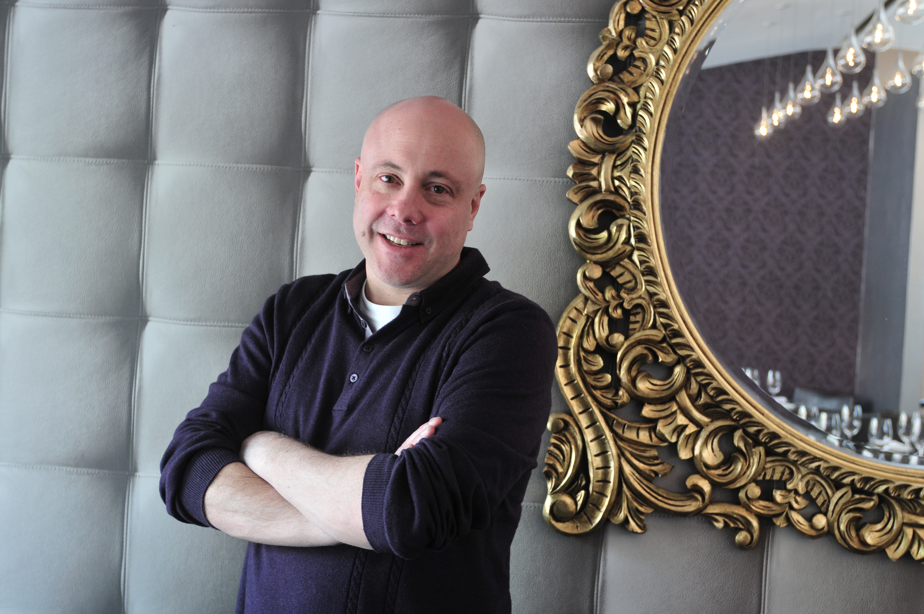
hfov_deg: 43.7
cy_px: 307
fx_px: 1154
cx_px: 462
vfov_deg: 29.8
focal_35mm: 45
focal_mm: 30
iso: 400
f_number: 3.2
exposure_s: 1/60
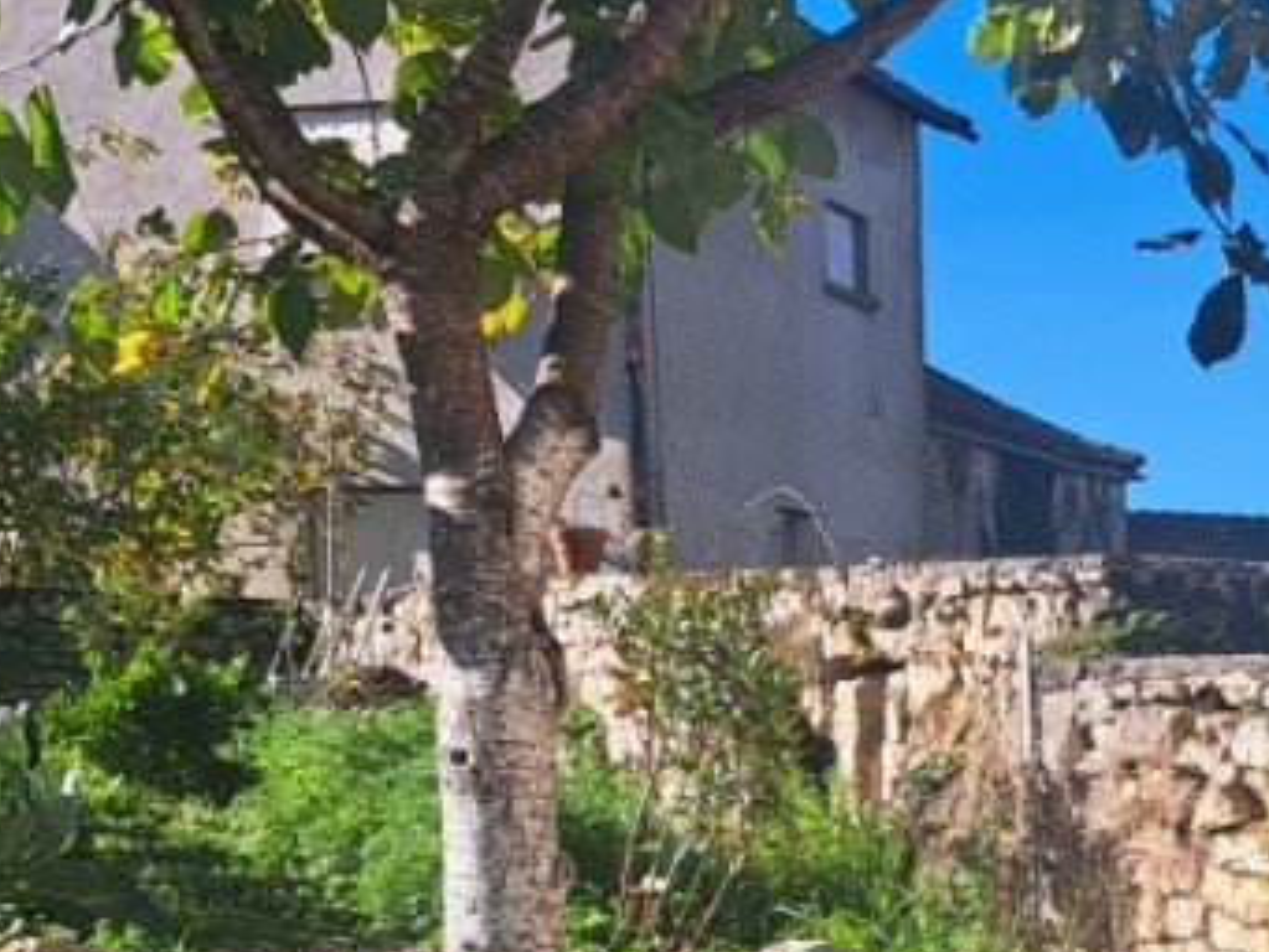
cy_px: 1186
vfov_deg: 19.1
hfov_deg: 25.5
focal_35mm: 72
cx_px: 1310
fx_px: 2640
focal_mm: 5.23
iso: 50
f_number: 1.8
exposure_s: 1/952
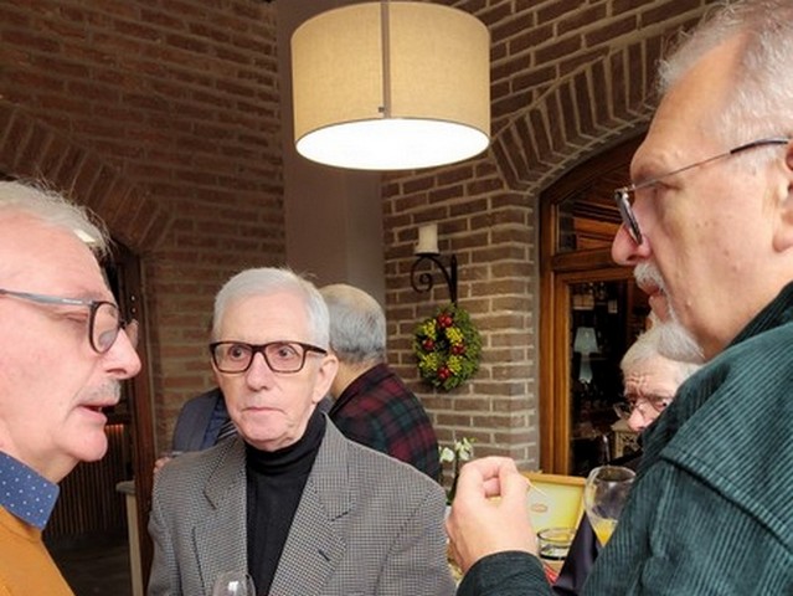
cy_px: 298
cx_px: 396
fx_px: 596
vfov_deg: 53.1
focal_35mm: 26
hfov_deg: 67.3
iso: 80
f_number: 1.8
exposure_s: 1/100
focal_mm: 5.4
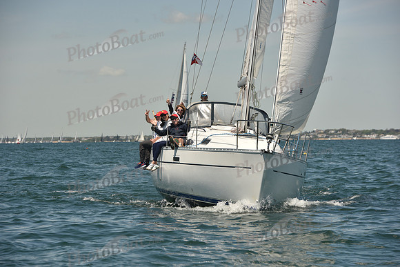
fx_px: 1667
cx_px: 200
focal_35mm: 150
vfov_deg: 9.2
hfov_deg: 13.7
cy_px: 134
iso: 250
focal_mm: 150
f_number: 7.1
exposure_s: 1/800
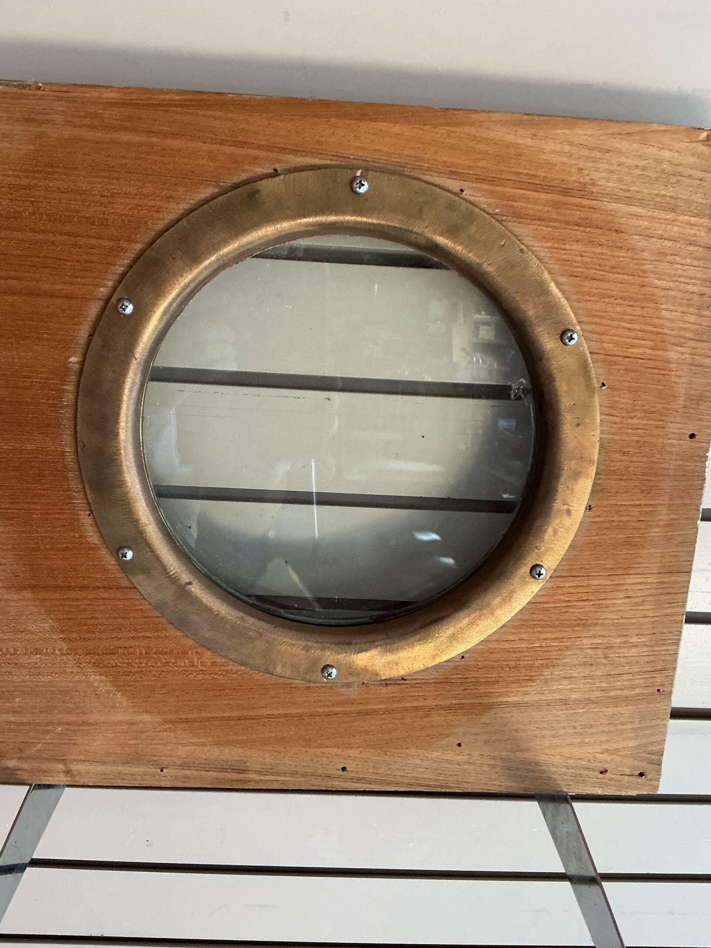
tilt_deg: -19.4
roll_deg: -2.8
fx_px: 794
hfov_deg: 48.2
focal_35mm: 29
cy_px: 474
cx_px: 356
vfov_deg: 61.7
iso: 200
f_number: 1.8
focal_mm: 3
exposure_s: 1/60
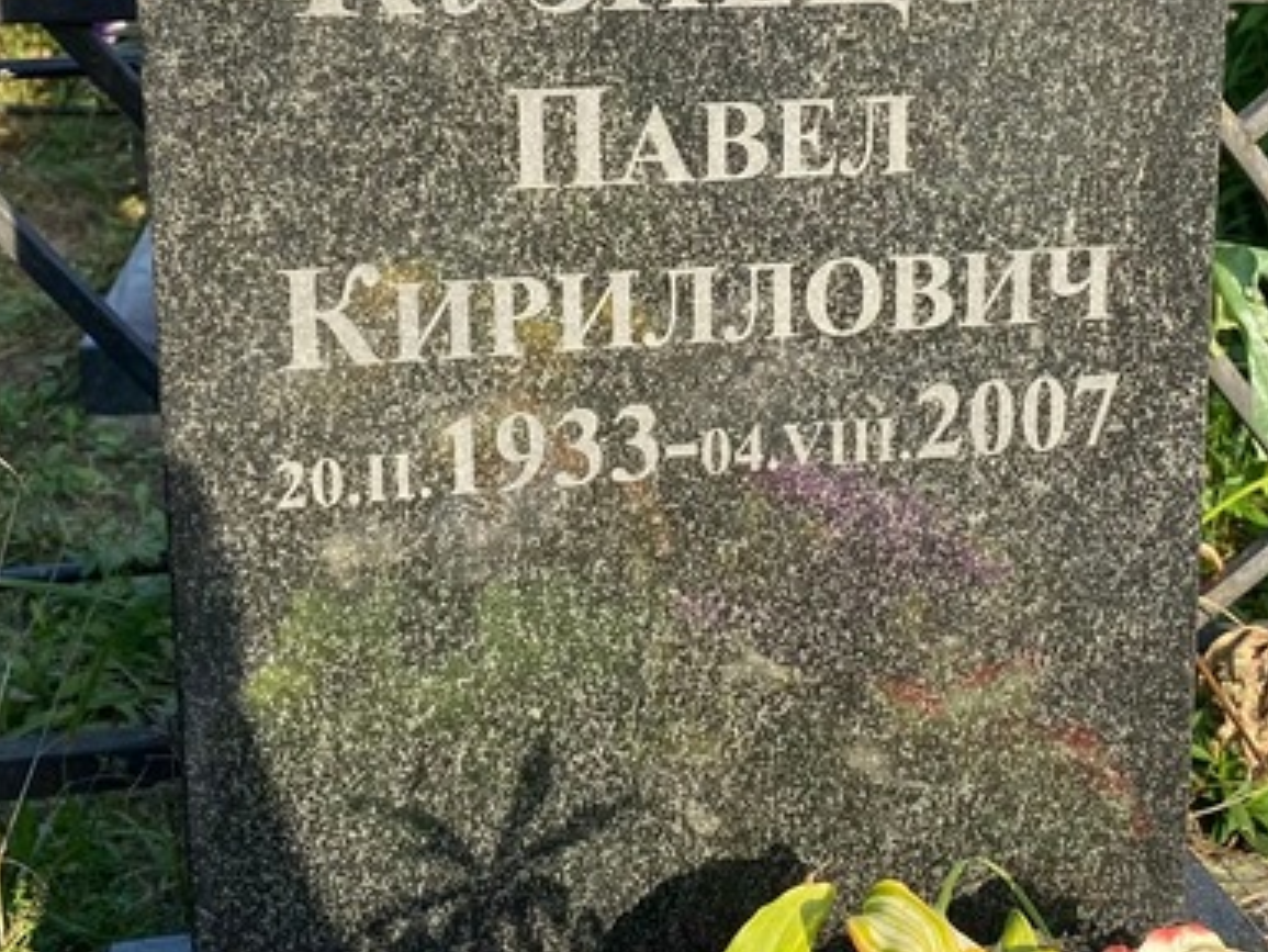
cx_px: 751
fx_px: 1979
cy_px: 152
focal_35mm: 54
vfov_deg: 26.4
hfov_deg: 35.4
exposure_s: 1/810
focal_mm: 4.25
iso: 32
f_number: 1.8
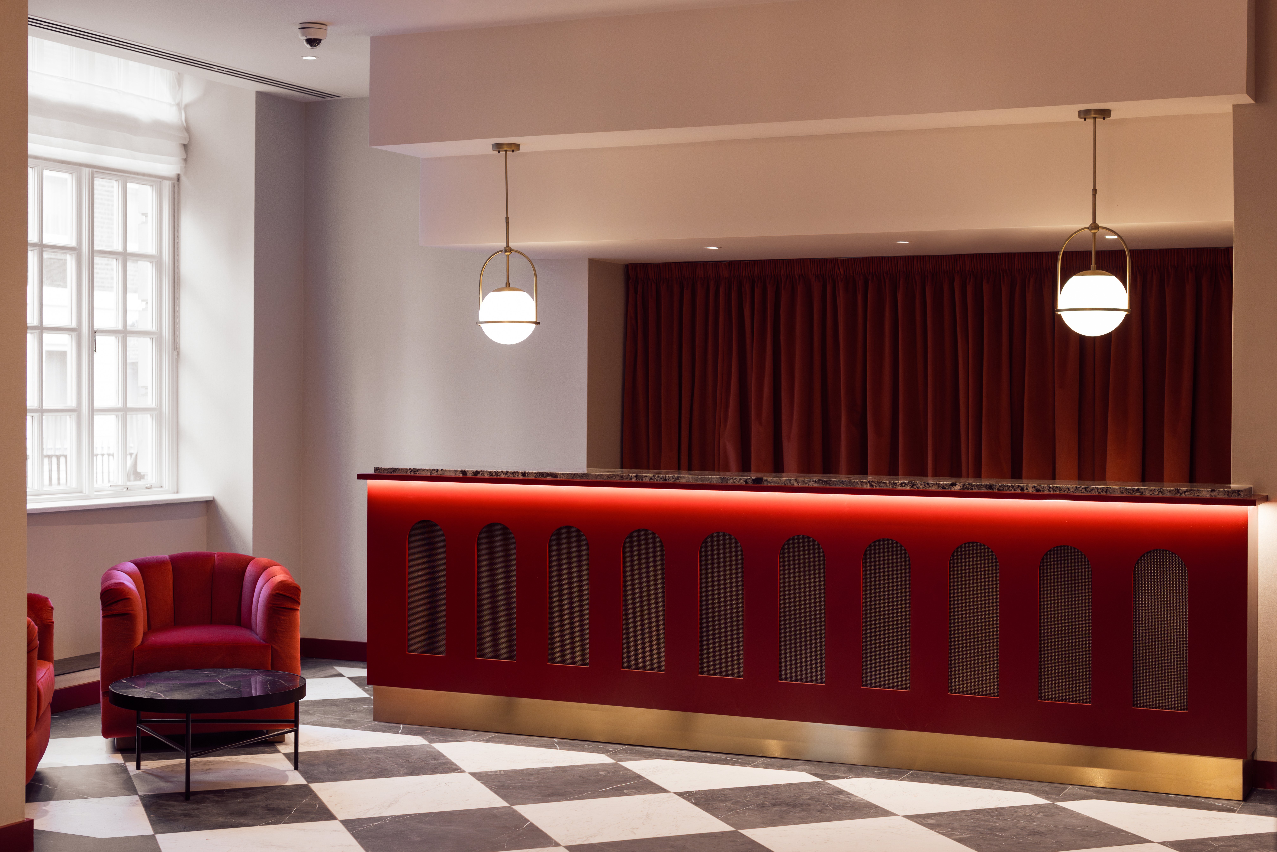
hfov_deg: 39.6
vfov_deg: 27.0
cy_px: 426
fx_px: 1774
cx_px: 638
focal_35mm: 50
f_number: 4.5
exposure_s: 1/100
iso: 1250
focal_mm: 50
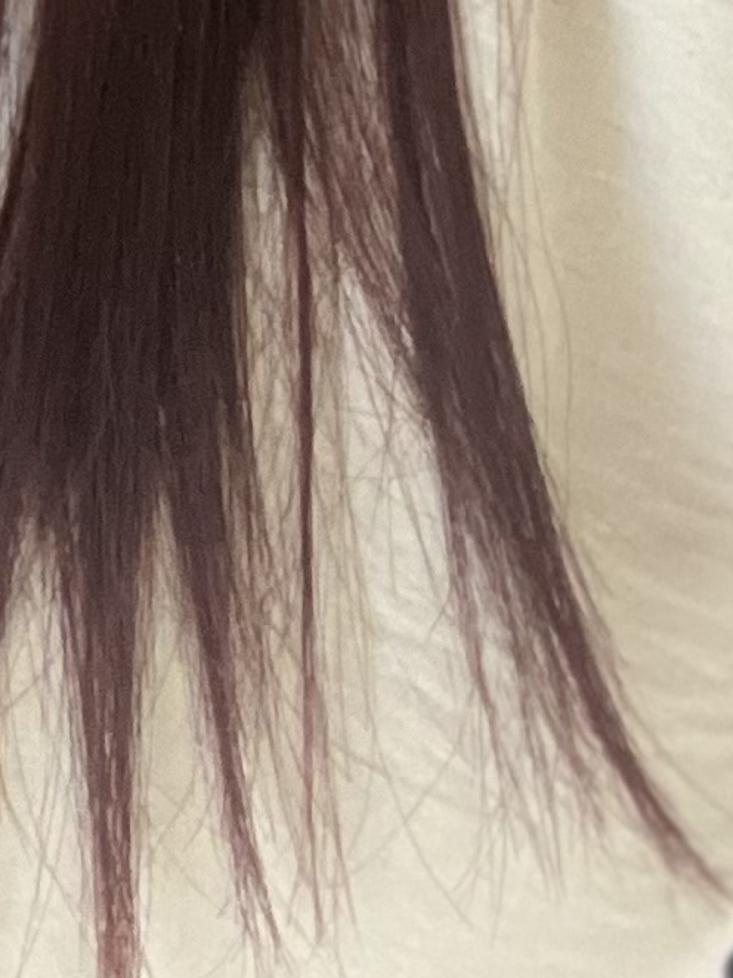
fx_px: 3955
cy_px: -960
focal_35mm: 140
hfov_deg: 9.8
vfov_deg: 12.5
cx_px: -755
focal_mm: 2.71
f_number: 2.2
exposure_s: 1/58
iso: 400
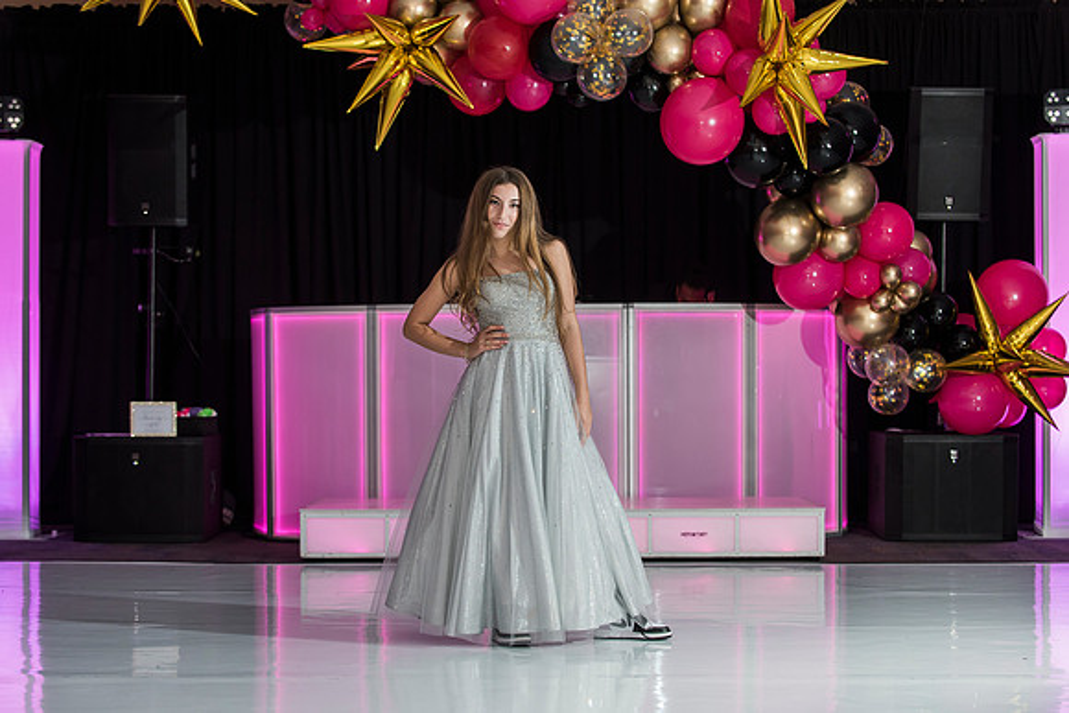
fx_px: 2166
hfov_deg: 27.7
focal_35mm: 73
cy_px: 357
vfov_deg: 18.7
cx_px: 522
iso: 800
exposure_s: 1/80
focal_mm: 70
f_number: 4
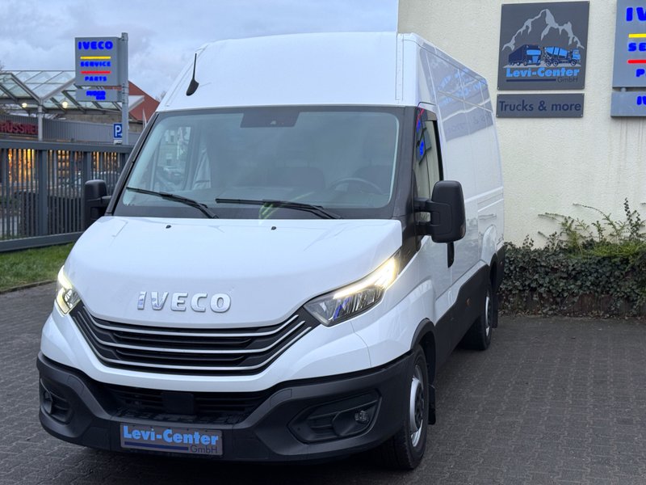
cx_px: 323
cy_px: 242
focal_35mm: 48
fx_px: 896
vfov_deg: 30.3
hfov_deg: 39.7
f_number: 1.78
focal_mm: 6.76
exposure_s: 1/100
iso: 80
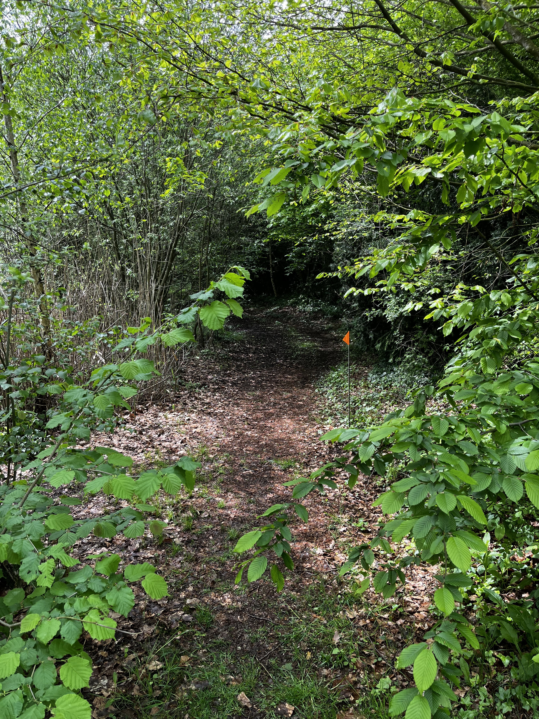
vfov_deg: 67.3
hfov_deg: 53.1
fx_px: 540
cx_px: 270
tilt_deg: -9.4
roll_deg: -2.5
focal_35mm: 26
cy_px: 360
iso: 50
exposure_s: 1/357
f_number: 1.6
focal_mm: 5.1
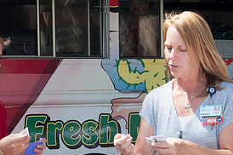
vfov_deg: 12.2
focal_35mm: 111
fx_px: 718
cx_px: 57
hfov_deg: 18.3
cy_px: 137
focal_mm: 35
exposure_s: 1/200
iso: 200
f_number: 9
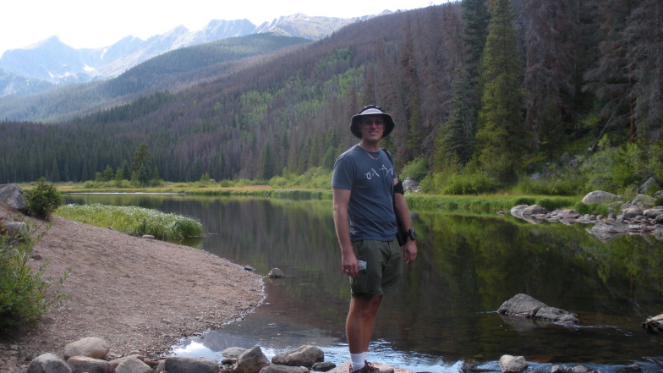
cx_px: 327
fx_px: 703
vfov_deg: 29.7
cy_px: 189
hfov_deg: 50.5
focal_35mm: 40
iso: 64
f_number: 3.5
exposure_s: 1/142
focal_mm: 6.3
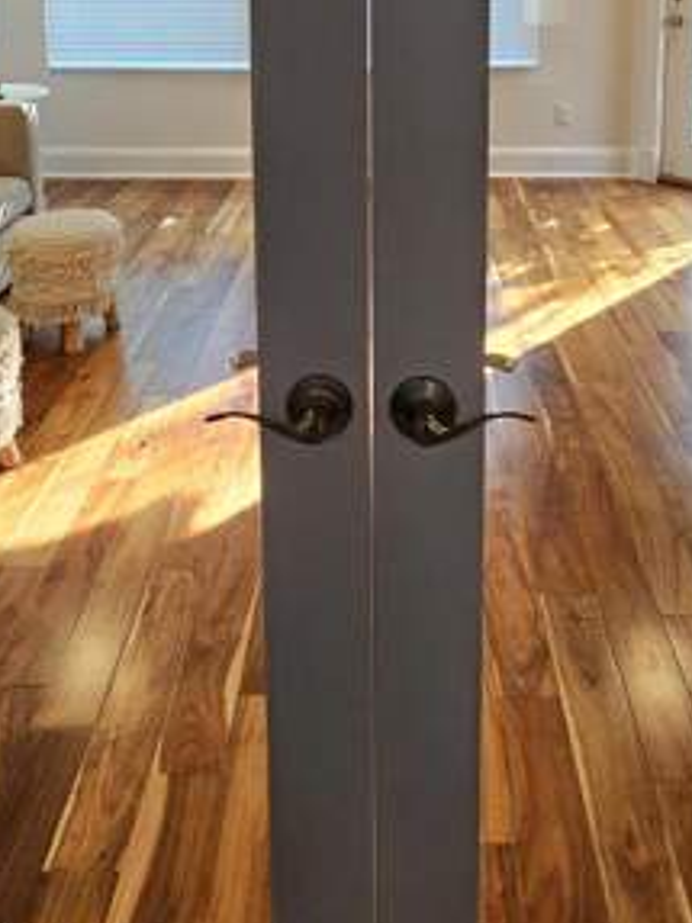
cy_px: 23
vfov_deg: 51.0
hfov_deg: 48.2
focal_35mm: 29
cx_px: 373
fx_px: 774
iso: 200
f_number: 2.2
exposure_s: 1/60
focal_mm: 2.2
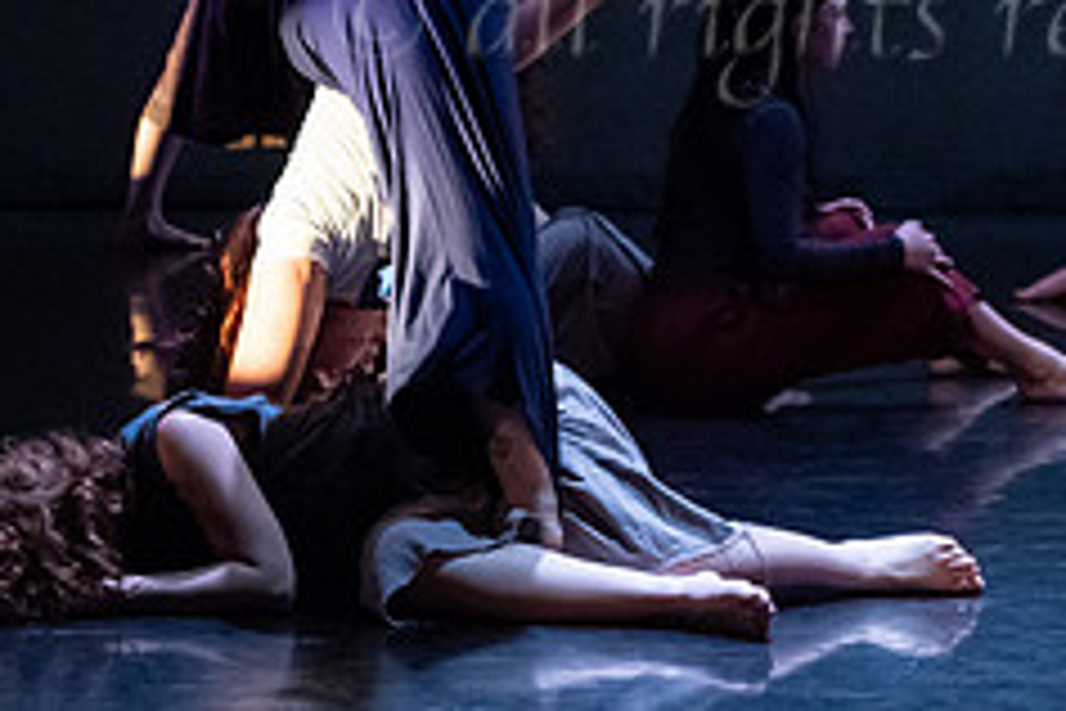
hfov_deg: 9.4
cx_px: 1065
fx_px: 6455
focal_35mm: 218
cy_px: -178
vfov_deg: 6.3
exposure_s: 1/400
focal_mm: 75
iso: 4000
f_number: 3.2
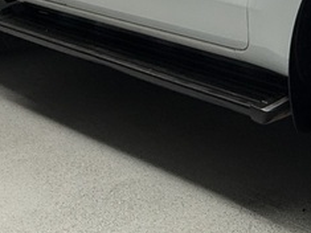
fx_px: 548
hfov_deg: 27.1
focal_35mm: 61
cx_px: 394
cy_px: -45
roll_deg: -0.1
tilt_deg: -9.3
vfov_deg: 22.2
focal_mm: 2.22
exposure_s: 1/100
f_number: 2.2
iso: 200
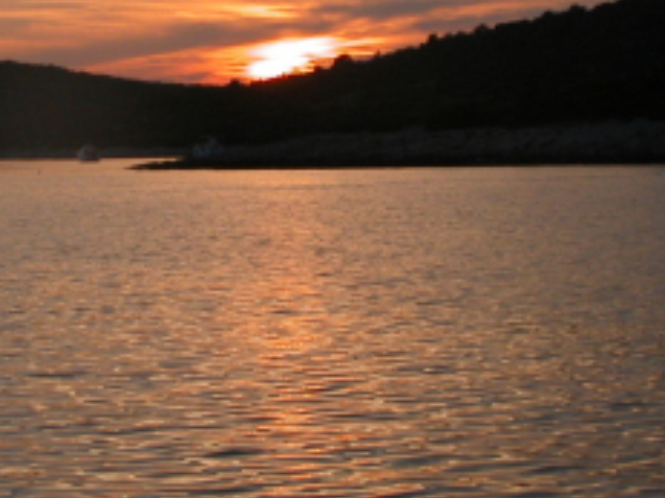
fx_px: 2458
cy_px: 155
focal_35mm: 128
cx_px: 233
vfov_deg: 11.6
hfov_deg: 15.4
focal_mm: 9.5
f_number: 5.1
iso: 100
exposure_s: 1/241
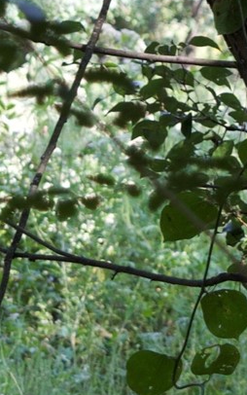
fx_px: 3519
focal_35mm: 327
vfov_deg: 6.4
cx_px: 169
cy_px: -26
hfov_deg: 4.0
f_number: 5.6
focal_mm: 40
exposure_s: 1/125
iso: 400
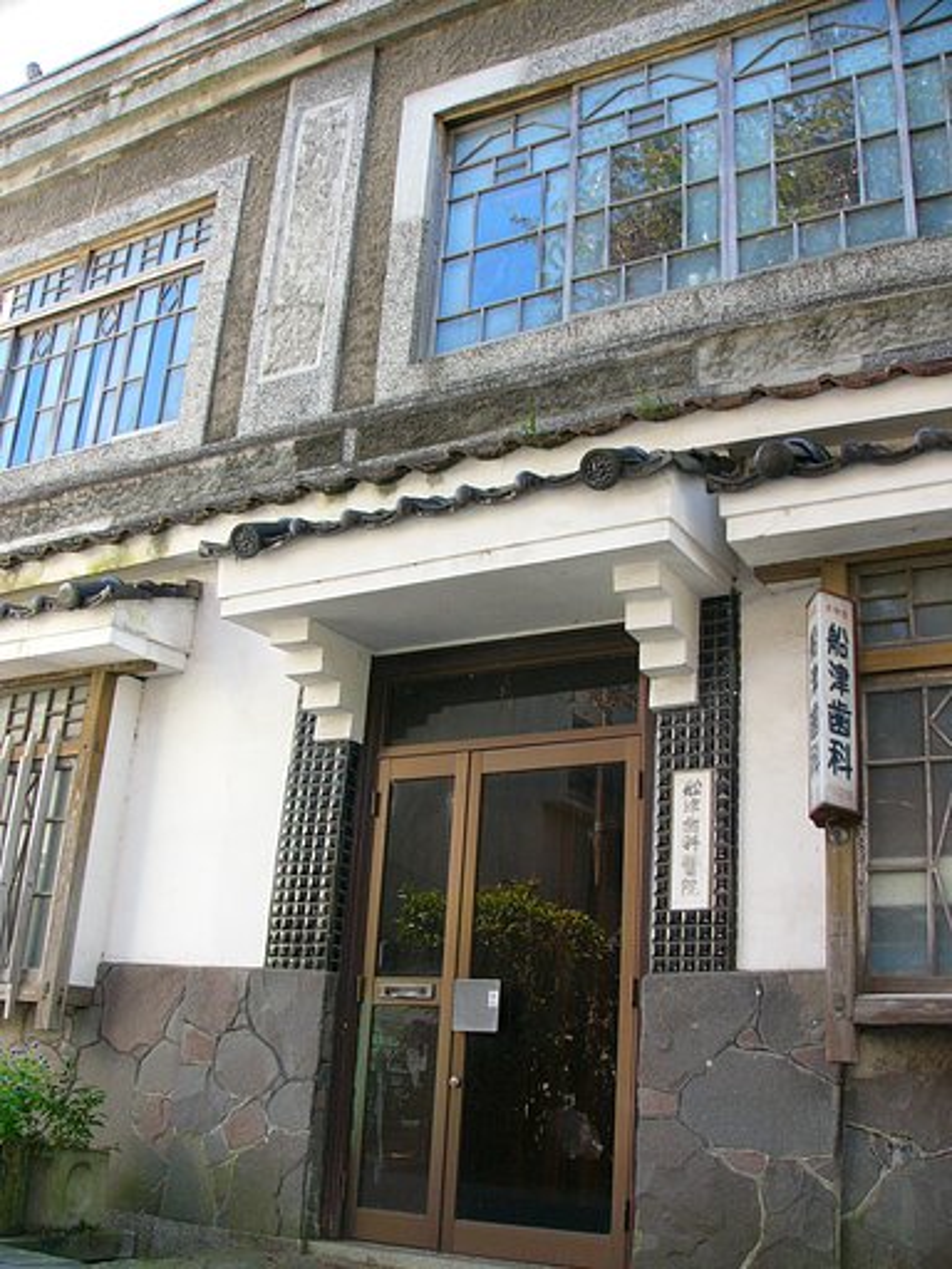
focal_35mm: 36
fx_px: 1320
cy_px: 634
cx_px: 476
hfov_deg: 39.7
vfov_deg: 51.4
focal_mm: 6
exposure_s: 1/100
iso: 100
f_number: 3.7
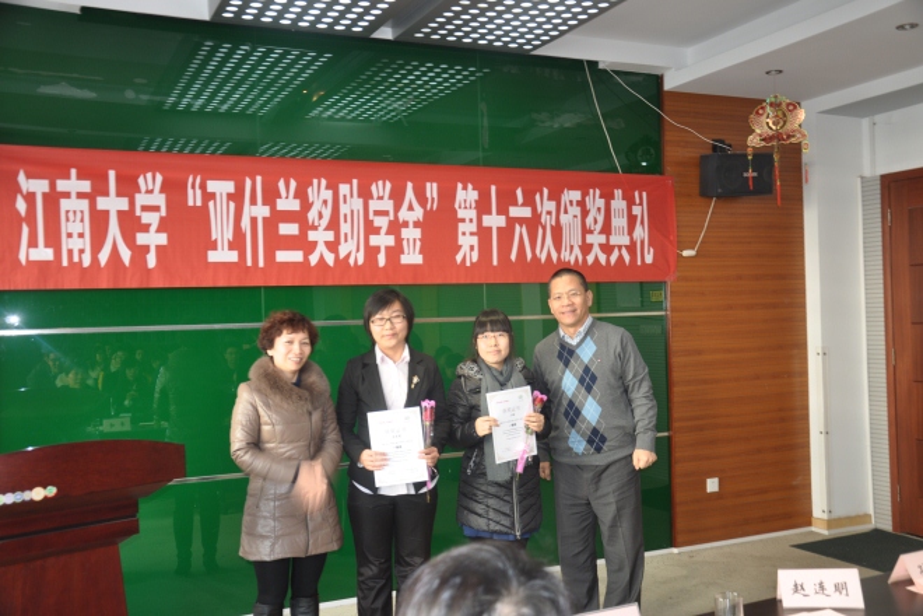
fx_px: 961
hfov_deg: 51.3
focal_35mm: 38
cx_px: 462
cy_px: 308
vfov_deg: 35.5
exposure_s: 1/6
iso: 200
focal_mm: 25
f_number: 4
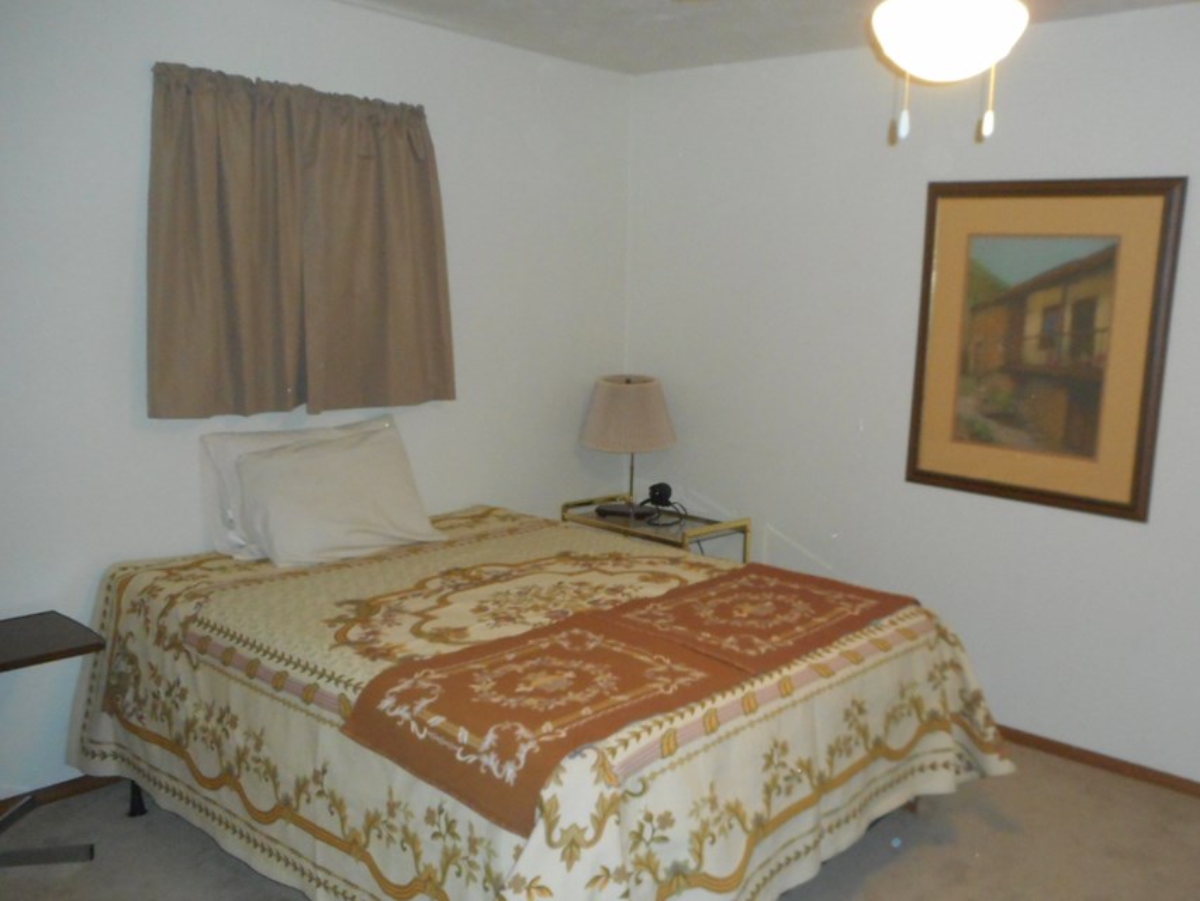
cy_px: 473
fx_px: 1040
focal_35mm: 30
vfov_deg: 46.8
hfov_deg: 59.6
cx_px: 698
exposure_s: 1/25
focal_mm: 4.5
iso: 450
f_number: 3.7
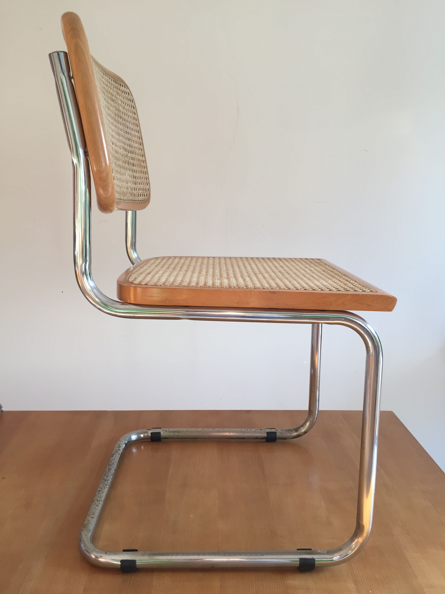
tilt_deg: -10.6
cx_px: 222
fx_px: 497
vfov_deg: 61.7
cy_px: 297
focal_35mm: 29
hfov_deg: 48.2
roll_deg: -0.3
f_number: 2.2
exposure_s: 1/33
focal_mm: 4.15
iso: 32
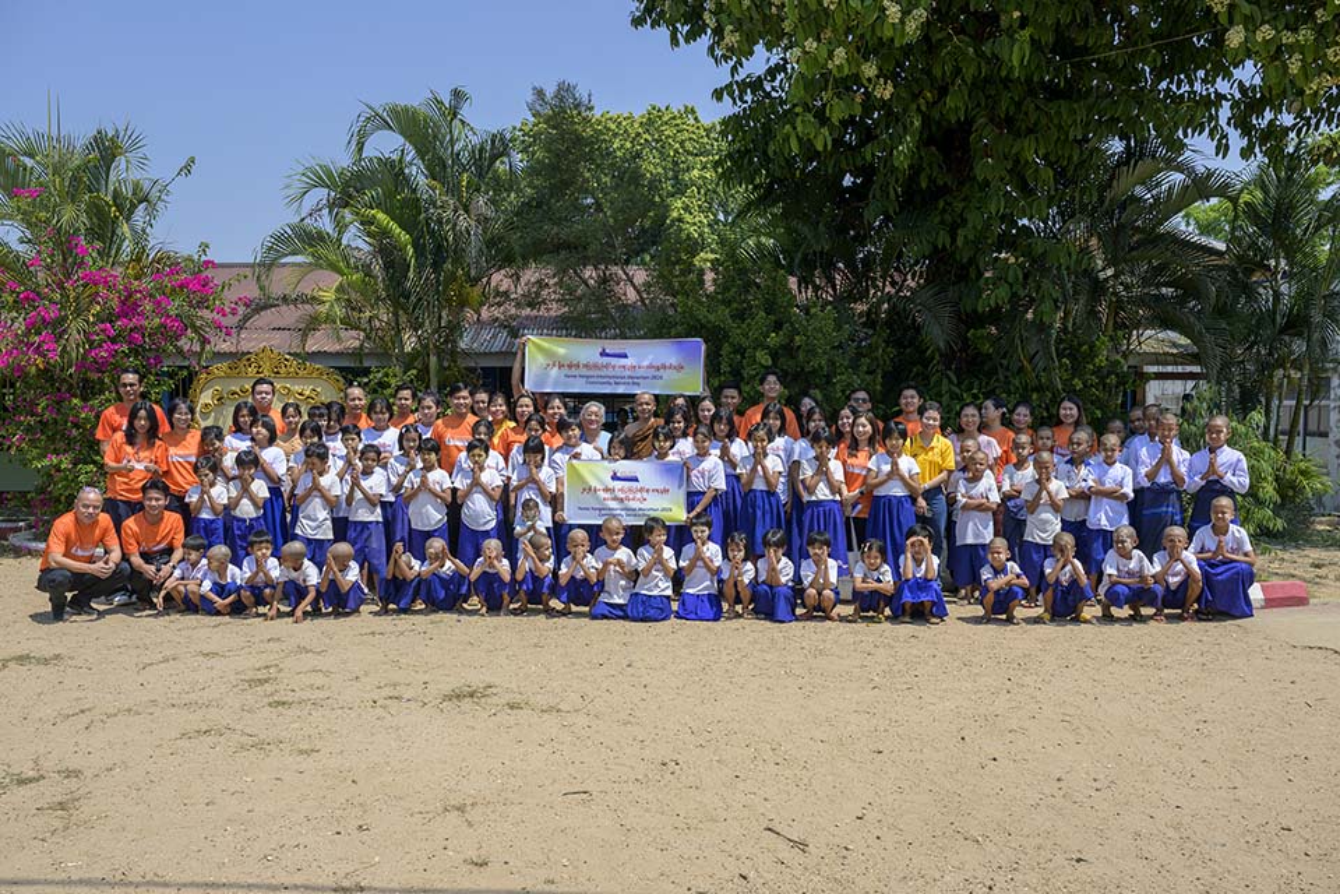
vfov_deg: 42.3
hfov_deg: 60.3
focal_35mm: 31
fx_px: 1154
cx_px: 670
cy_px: 447
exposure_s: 1/500
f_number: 8
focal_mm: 31
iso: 220
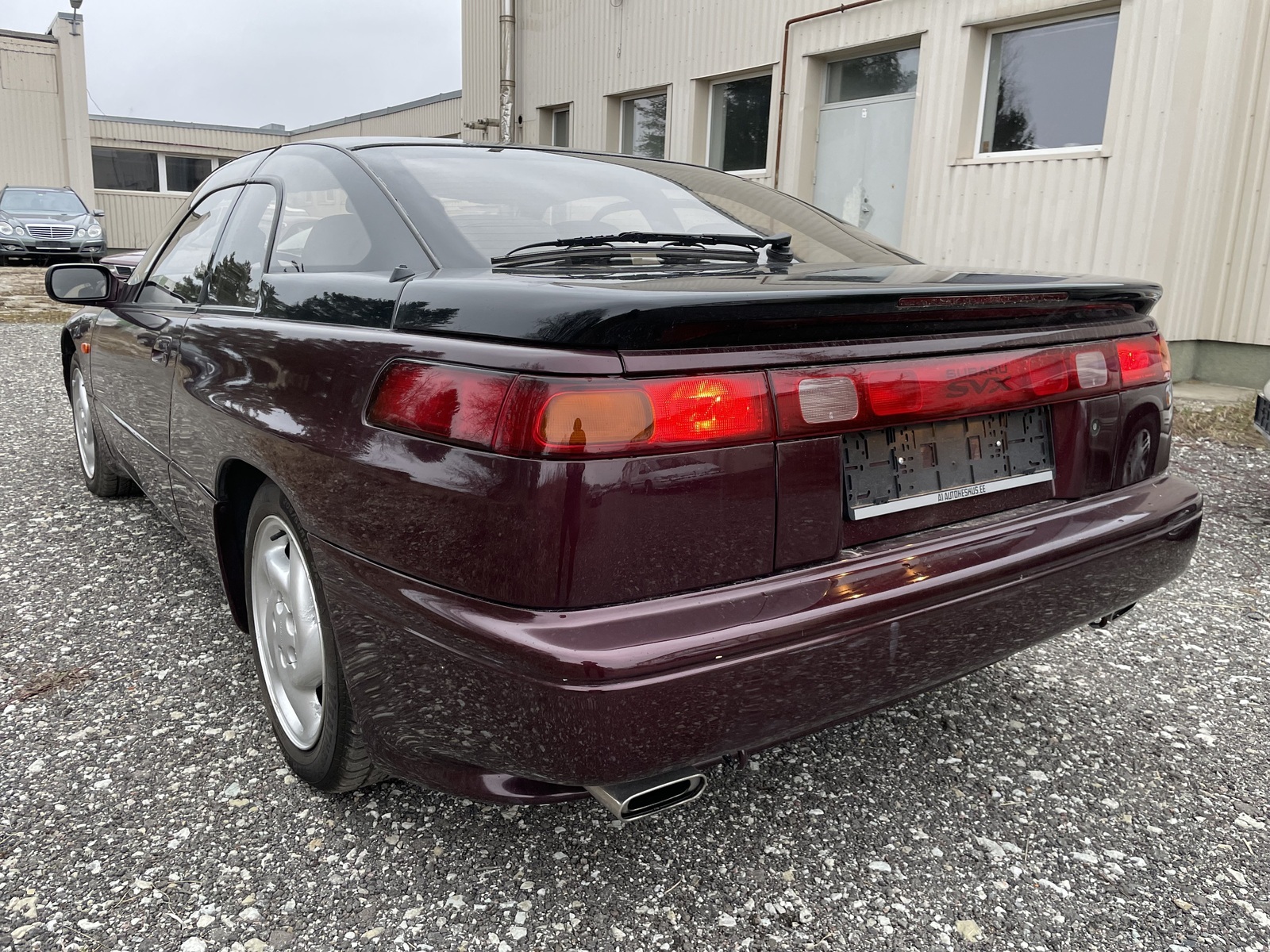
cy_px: 476
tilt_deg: -12.8
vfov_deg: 53.1
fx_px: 954
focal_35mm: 26
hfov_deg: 67.3
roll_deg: -2.0
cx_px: 635
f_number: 1.6
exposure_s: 1/114
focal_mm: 4.2
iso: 125
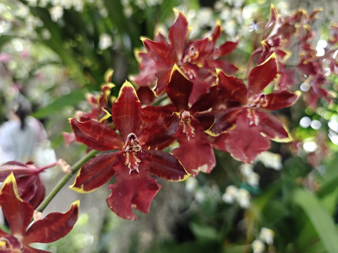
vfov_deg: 58.9
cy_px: 126
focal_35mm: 23
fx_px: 225
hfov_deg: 73.9
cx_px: 169
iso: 500
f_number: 1.6
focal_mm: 6.06
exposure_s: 1/100
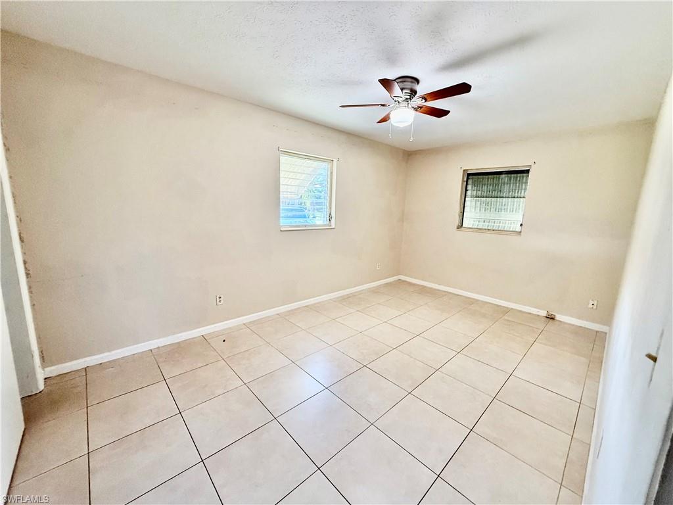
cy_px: 252
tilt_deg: -9.9
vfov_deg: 85.7
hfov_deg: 102.1
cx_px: 336
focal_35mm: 14
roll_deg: -2.5
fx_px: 272
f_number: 2.2
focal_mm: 2.22
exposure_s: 1/120
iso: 400
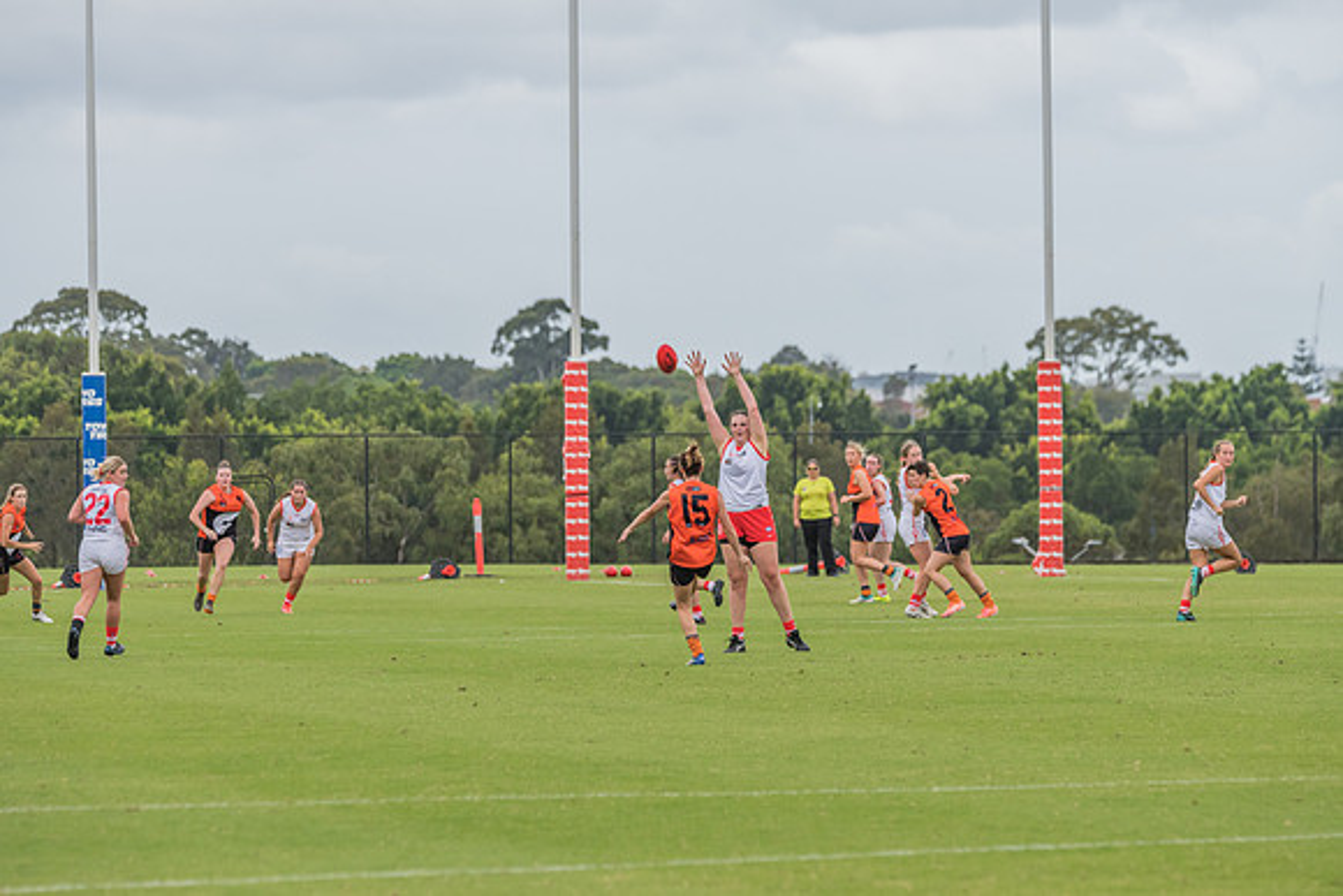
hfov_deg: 6.7
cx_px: 672
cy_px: 448
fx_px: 11421
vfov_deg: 4.5
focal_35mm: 306
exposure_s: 1/1600
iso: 1000
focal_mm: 300
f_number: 10
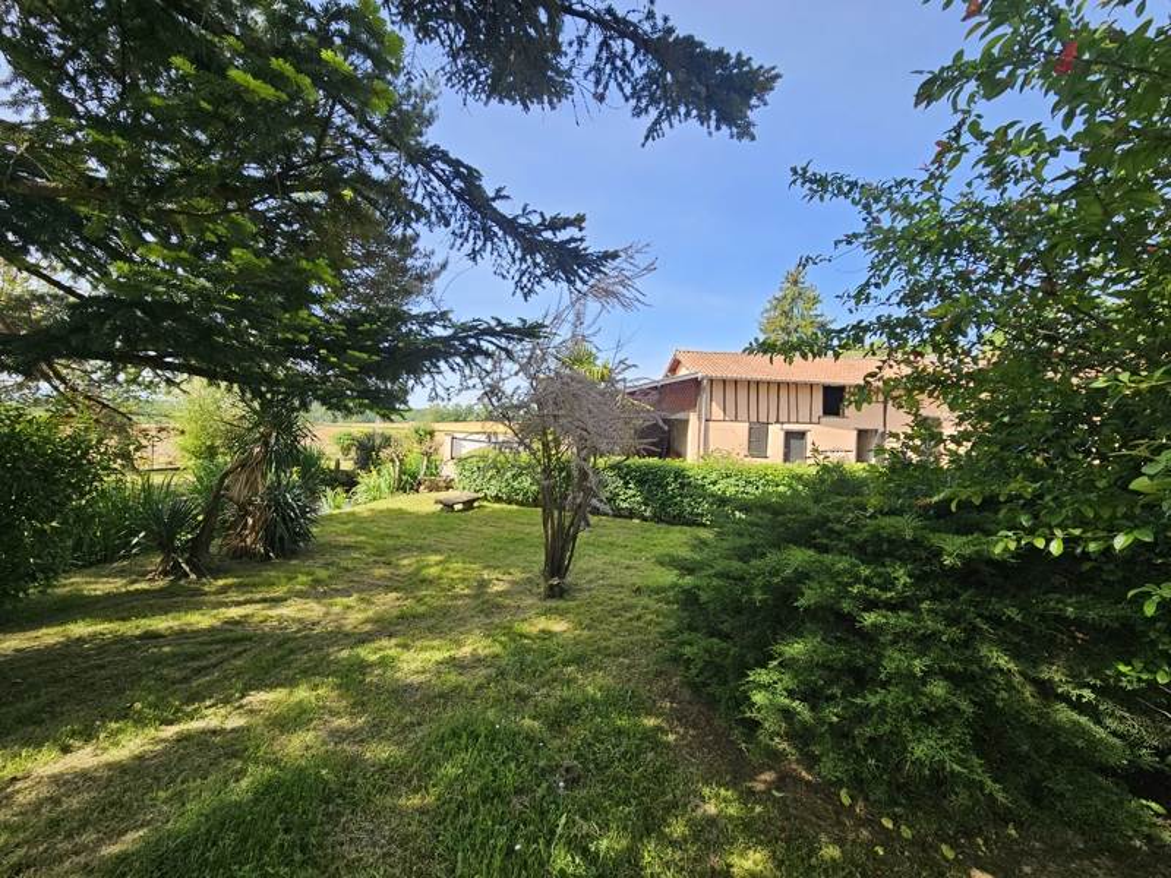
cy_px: 439
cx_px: 586
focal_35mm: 13
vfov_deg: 89.9
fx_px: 440
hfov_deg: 106.2
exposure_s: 1/572
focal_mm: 2.2
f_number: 2.2
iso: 50
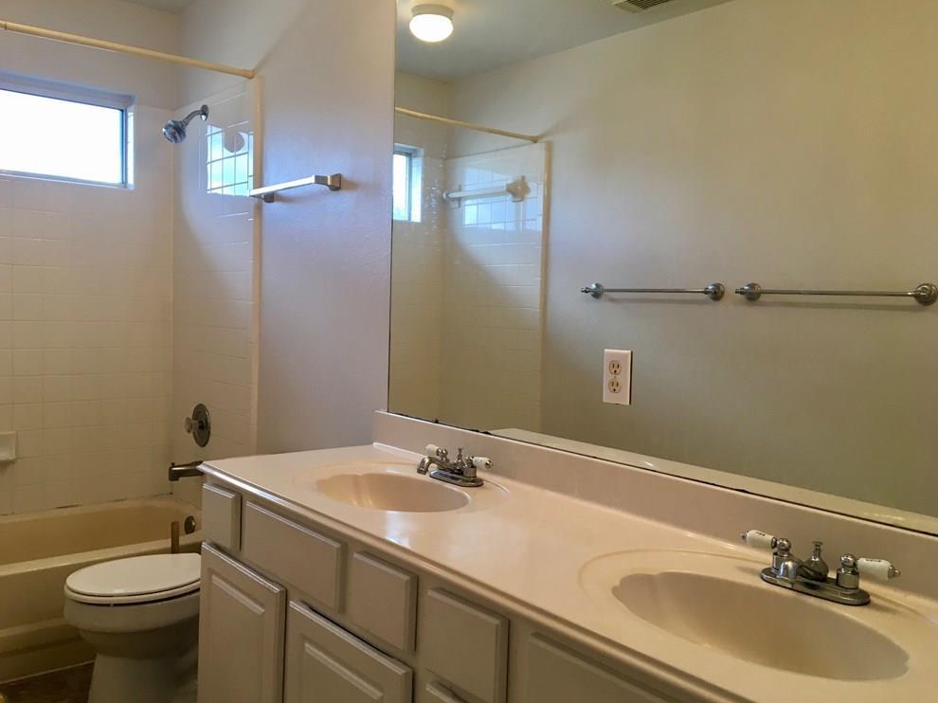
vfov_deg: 46.8
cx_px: 462
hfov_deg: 60.0
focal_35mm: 30
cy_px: 355
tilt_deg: -2.7
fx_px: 813
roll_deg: -1.1
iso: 32
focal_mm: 4.15
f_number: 2.2
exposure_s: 1/30
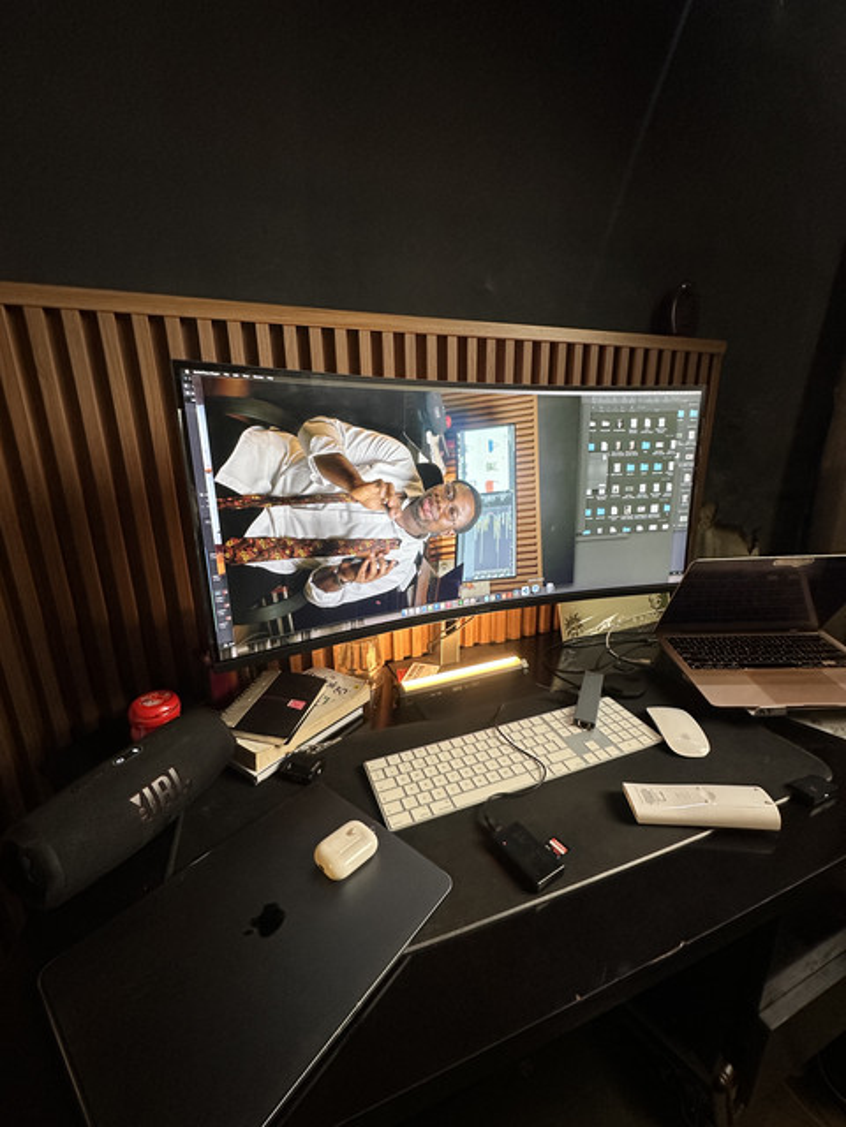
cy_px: 564
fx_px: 456
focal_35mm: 14
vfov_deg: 102.1
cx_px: 423
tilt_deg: -15.5
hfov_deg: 85.7
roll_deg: -0.4
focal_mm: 2.22
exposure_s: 1/74
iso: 320
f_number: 2.2
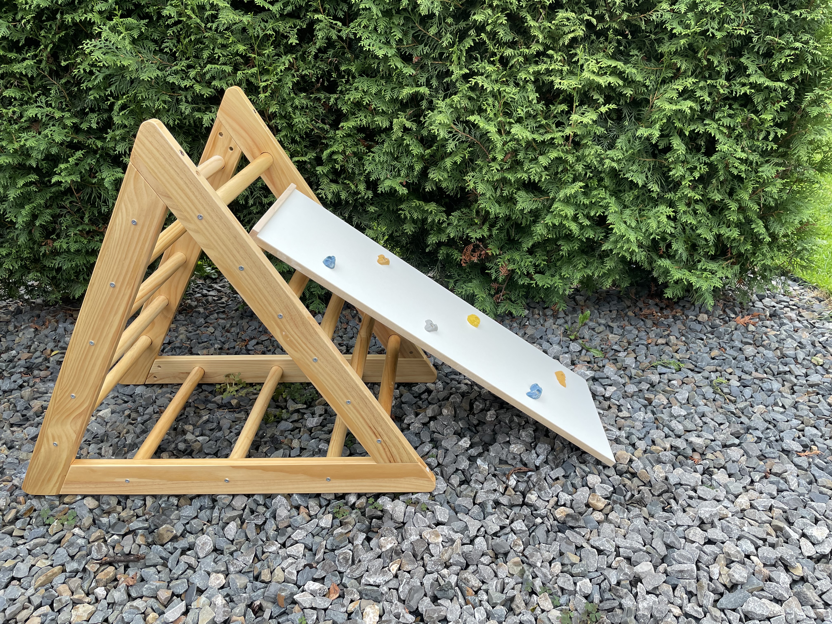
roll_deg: -1.4
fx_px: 625
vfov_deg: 53.1
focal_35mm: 26
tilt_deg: -25.4
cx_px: 416
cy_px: 312
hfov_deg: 67.3
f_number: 1.6
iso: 50
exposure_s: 1/121
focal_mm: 4.2
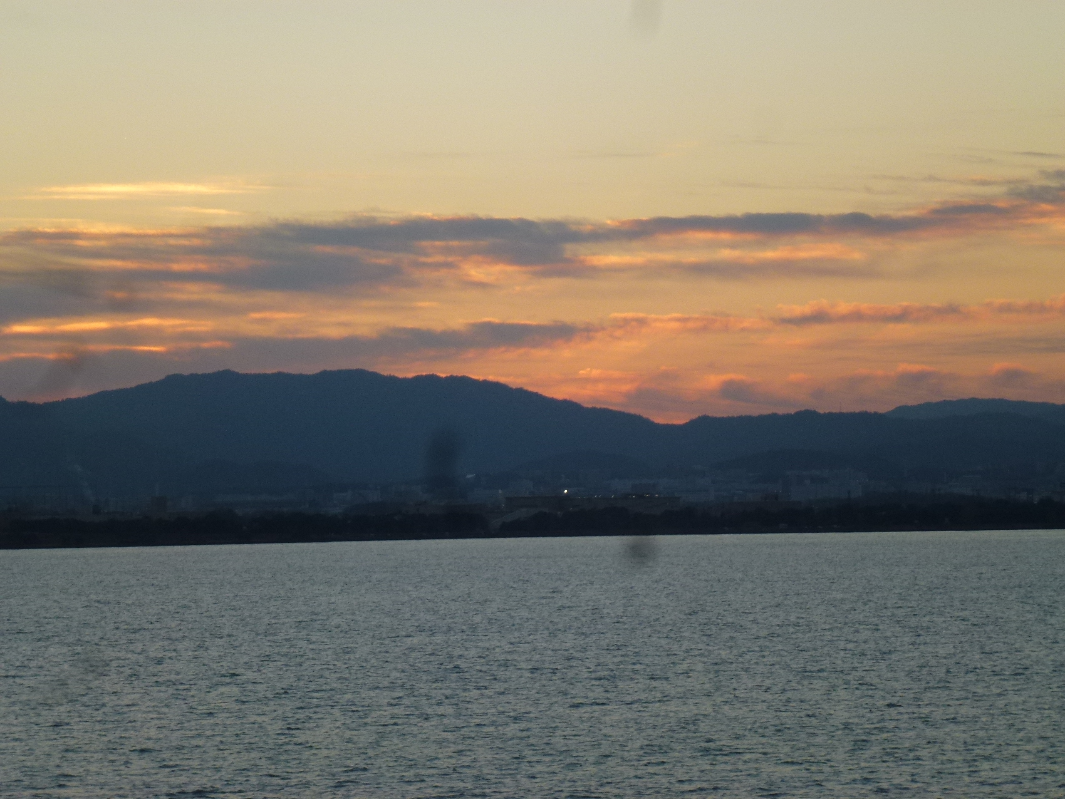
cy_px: 400
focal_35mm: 131
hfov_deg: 15.1
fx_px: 4030
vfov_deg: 11.3
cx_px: 532
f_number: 5.2
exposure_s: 1/80
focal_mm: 23.4
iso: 125
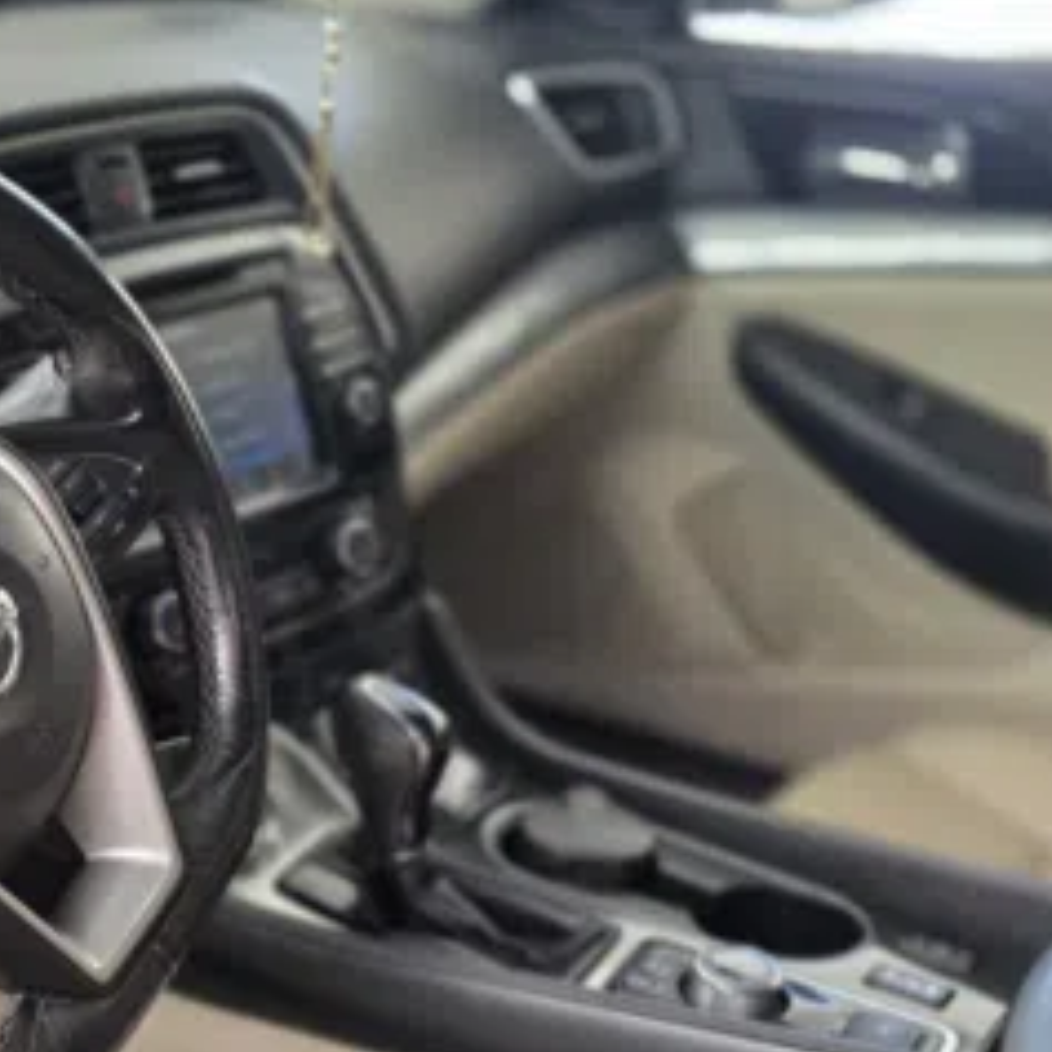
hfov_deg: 29.3
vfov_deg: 30.9
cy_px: 701
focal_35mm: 55
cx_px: 36
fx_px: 1891
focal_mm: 6.3
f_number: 1.7
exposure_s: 1/180
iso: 160
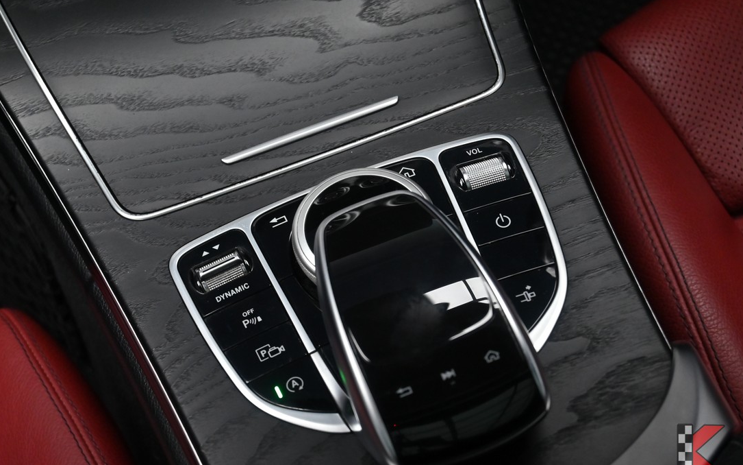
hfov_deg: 32.5
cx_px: 373
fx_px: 1276
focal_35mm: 63
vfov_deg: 20.6
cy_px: 247
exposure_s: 1/45
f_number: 5.6
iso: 1100
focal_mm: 41
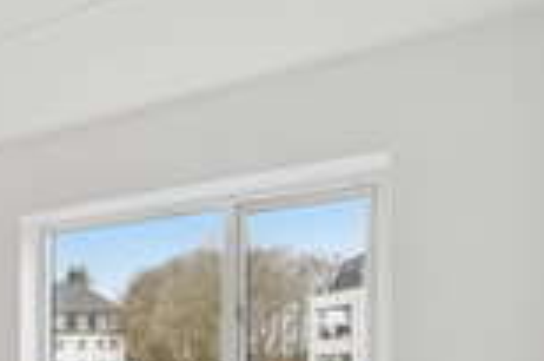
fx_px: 618
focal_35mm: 41
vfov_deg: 30.0
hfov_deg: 35.6
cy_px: 372
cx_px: -131
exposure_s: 1/2.5
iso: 200
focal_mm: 10
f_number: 8
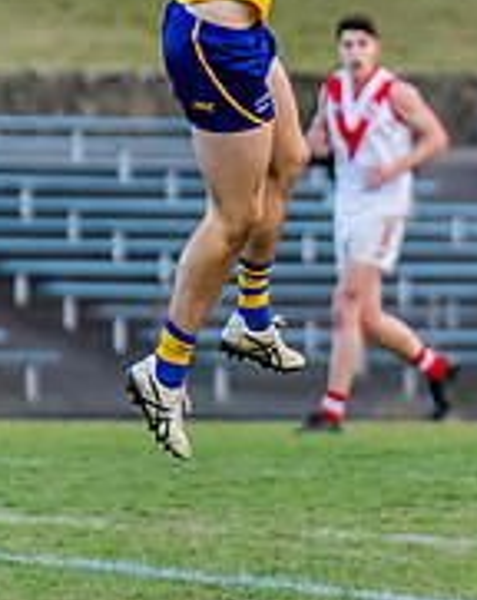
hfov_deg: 1.5
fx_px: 17813
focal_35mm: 1006
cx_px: 1224
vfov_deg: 1.9
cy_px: 164
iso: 2000
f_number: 4
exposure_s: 1/1600
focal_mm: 250
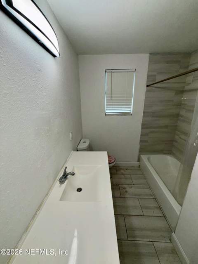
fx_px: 107
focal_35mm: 14
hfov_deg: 85.7
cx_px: 99
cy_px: 132
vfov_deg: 102.1
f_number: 2.2
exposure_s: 1/120
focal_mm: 2.22
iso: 32
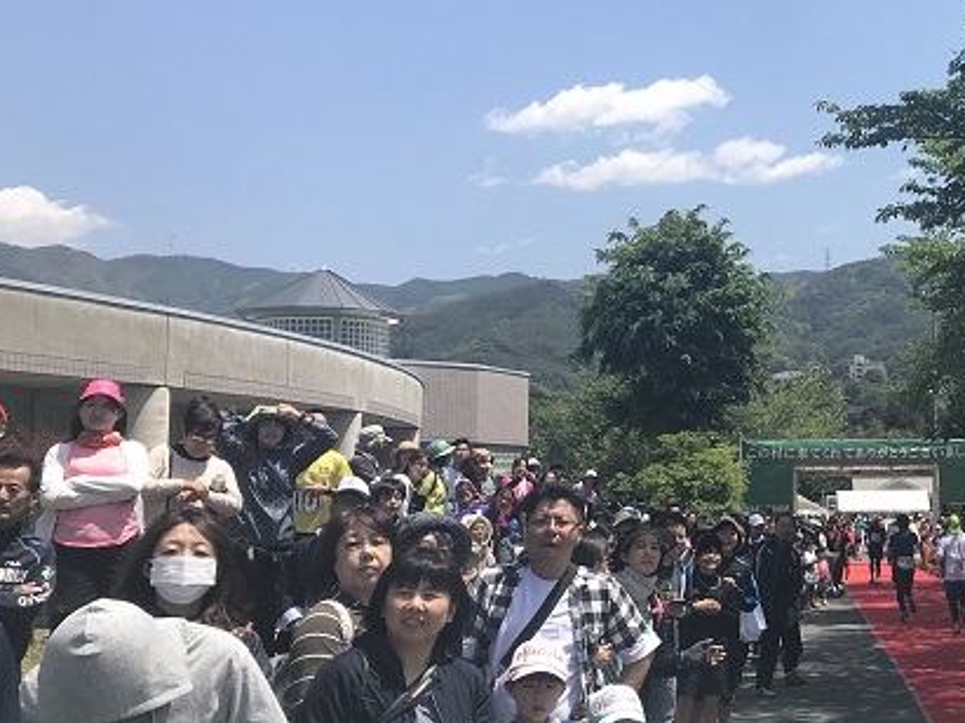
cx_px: 893
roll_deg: -0.9
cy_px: 332
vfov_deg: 26.5
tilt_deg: +7.8
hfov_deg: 32.9
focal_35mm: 55
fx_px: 1533
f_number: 1.8
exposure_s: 1/2037
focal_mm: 3.99
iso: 20
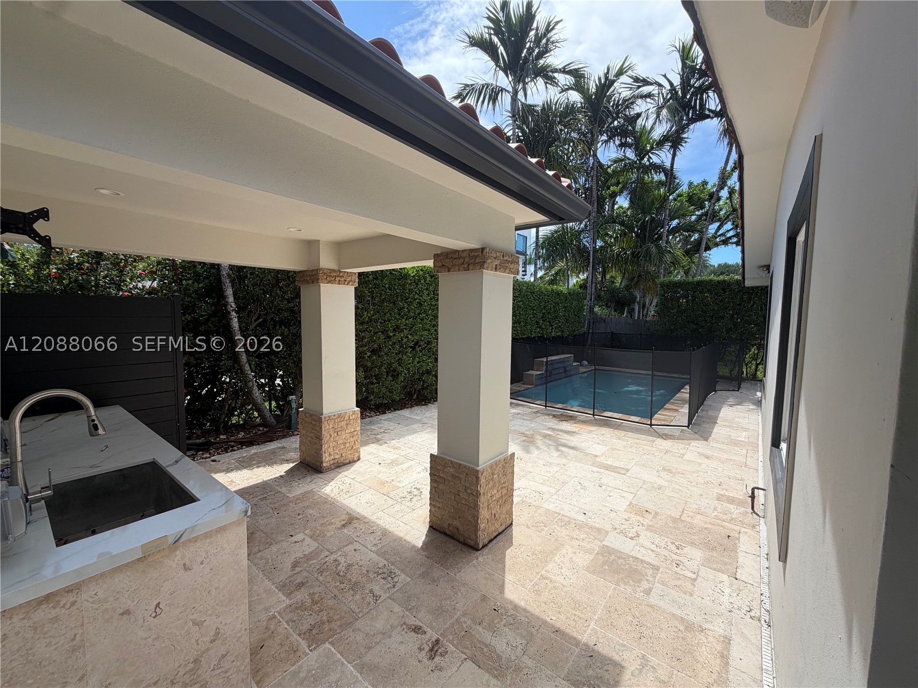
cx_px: 459
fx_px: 371
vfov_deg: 85.7
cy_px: 344
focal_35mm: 14
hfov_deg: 102.1
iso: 32
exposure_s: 1/770
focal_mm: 2.22
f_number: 2.2
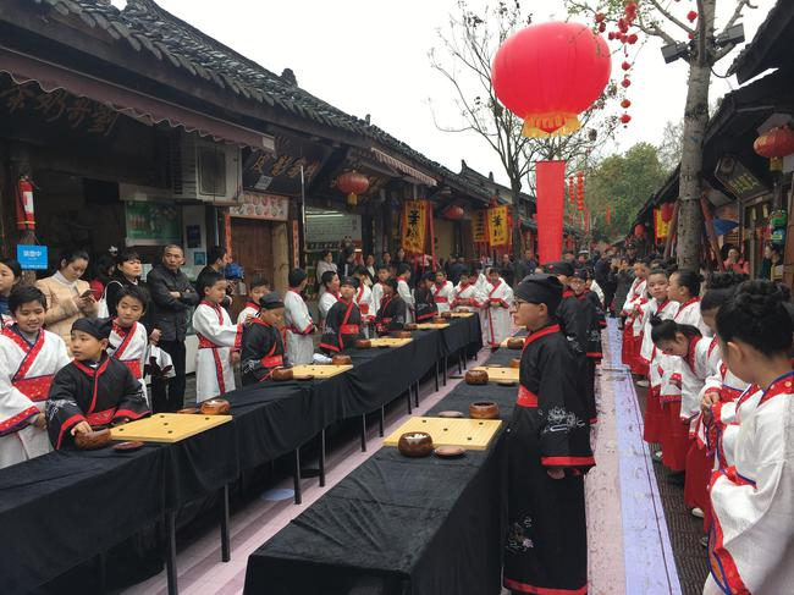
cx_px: 397
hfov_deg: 61.7
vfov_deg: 48.2
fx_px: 665
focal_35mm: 29
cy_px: 298
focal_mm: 4.15
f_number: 2.2
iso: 25
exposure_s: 1/195
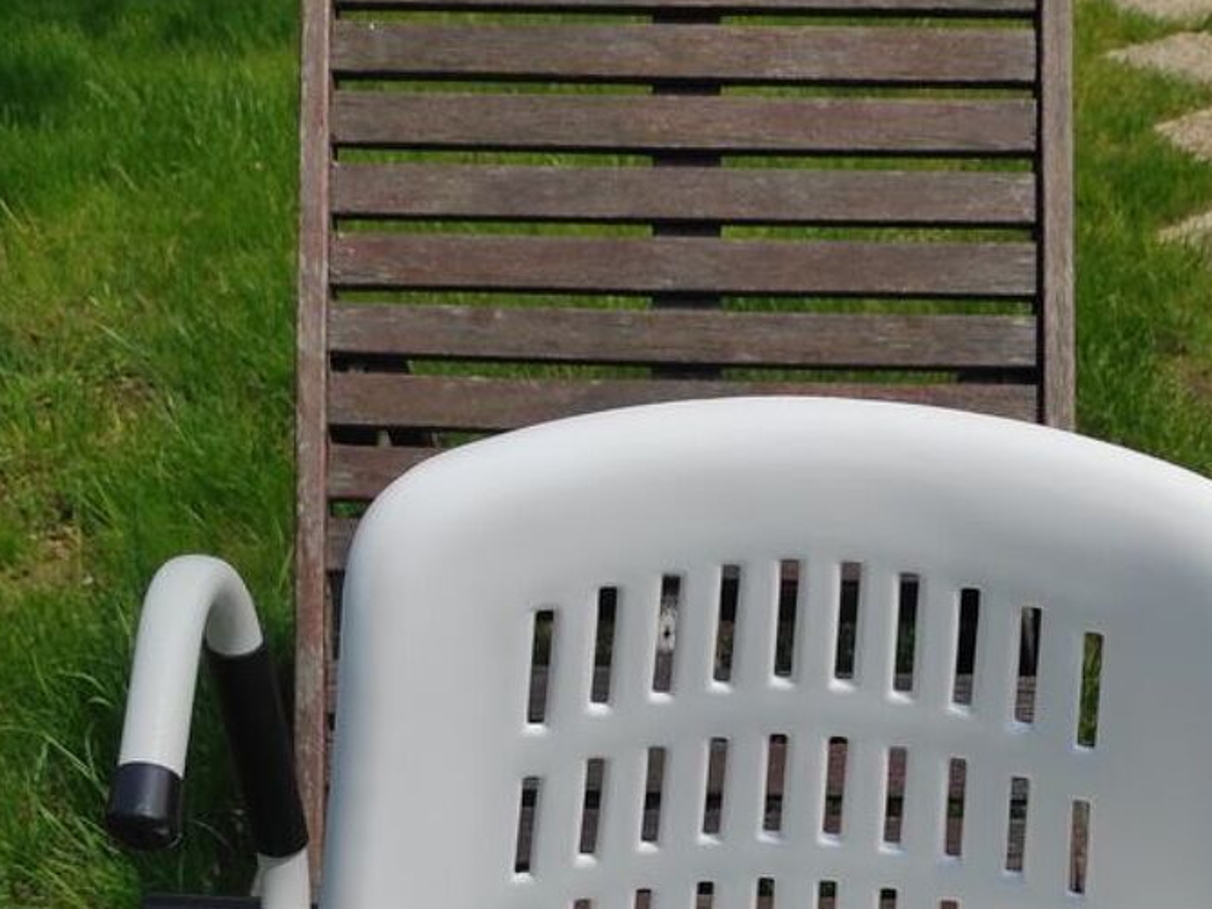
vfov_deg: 26.5
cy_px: 1035
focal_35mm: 50
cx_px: 711
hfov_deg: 38.1
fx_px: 1751
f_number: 1.89
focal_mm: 5.43
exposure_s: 1/3316
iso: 100
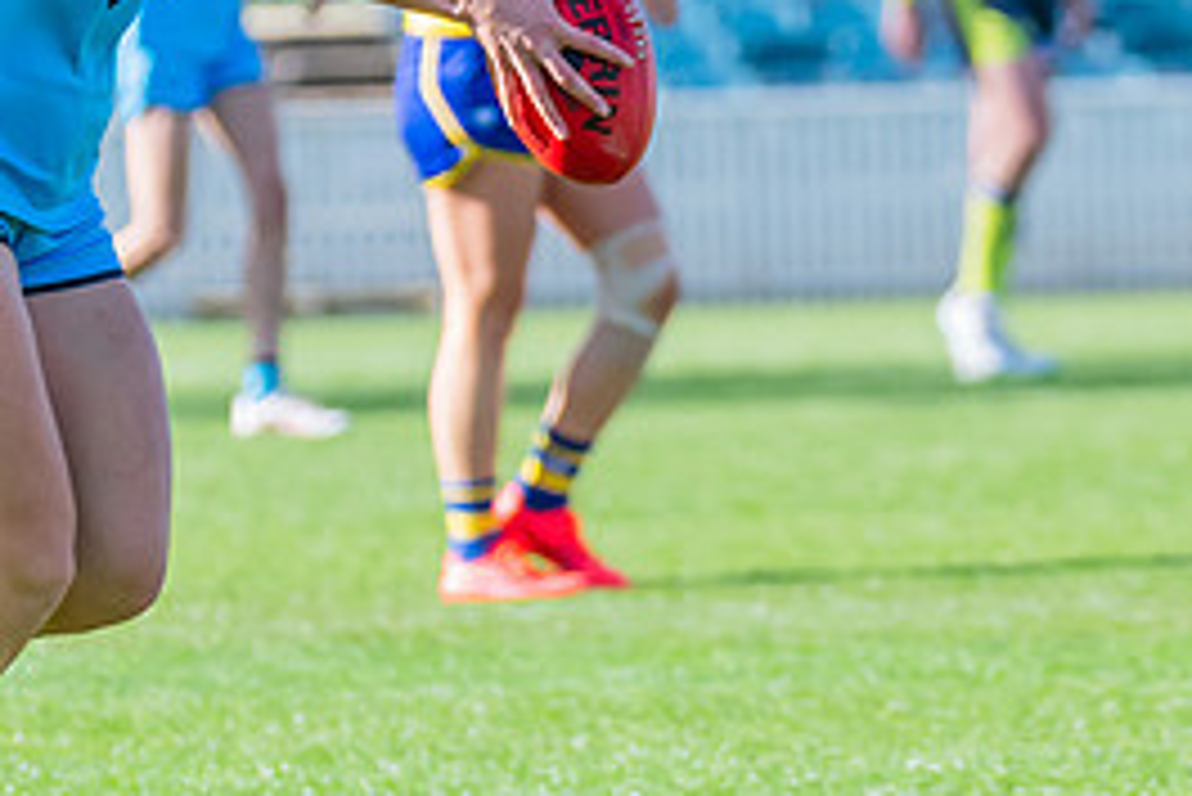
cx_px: 188
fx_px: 30080
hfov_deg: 2.3
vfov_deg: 1.5
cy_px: 165
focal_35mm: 908
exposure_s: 1/1250
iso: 800
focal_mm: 250
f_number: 6.3
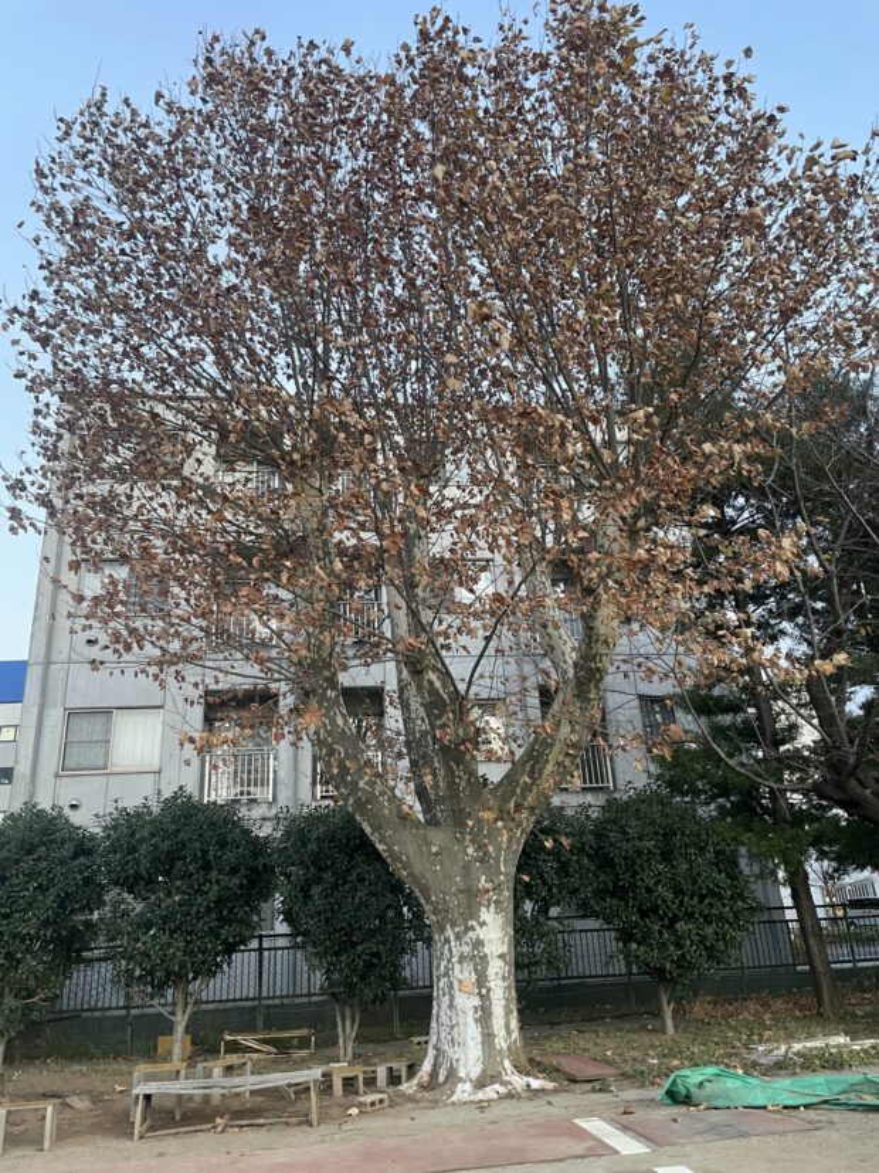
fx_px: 881
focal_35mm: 26
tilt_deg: +22.9
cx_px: 440
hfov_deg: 53.1
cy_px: 586
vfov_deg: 67.3
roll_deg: +3.6
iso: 320
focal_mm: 4.2
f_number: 1.6
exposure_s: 1/50
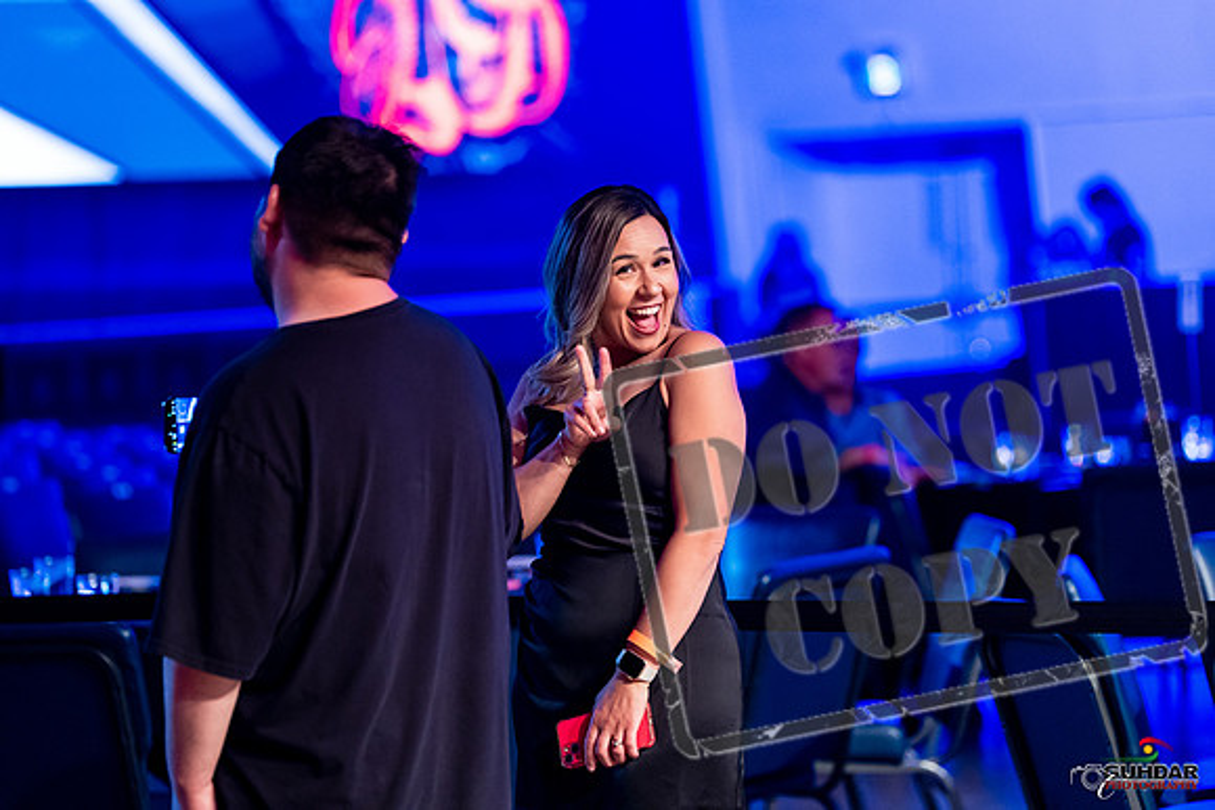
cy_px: 405
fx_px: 4523
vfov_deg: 10.2
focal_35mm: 134
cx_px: 608
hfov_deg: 15.3
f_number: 2.8
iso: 4000
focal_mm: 134
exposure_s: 1/125
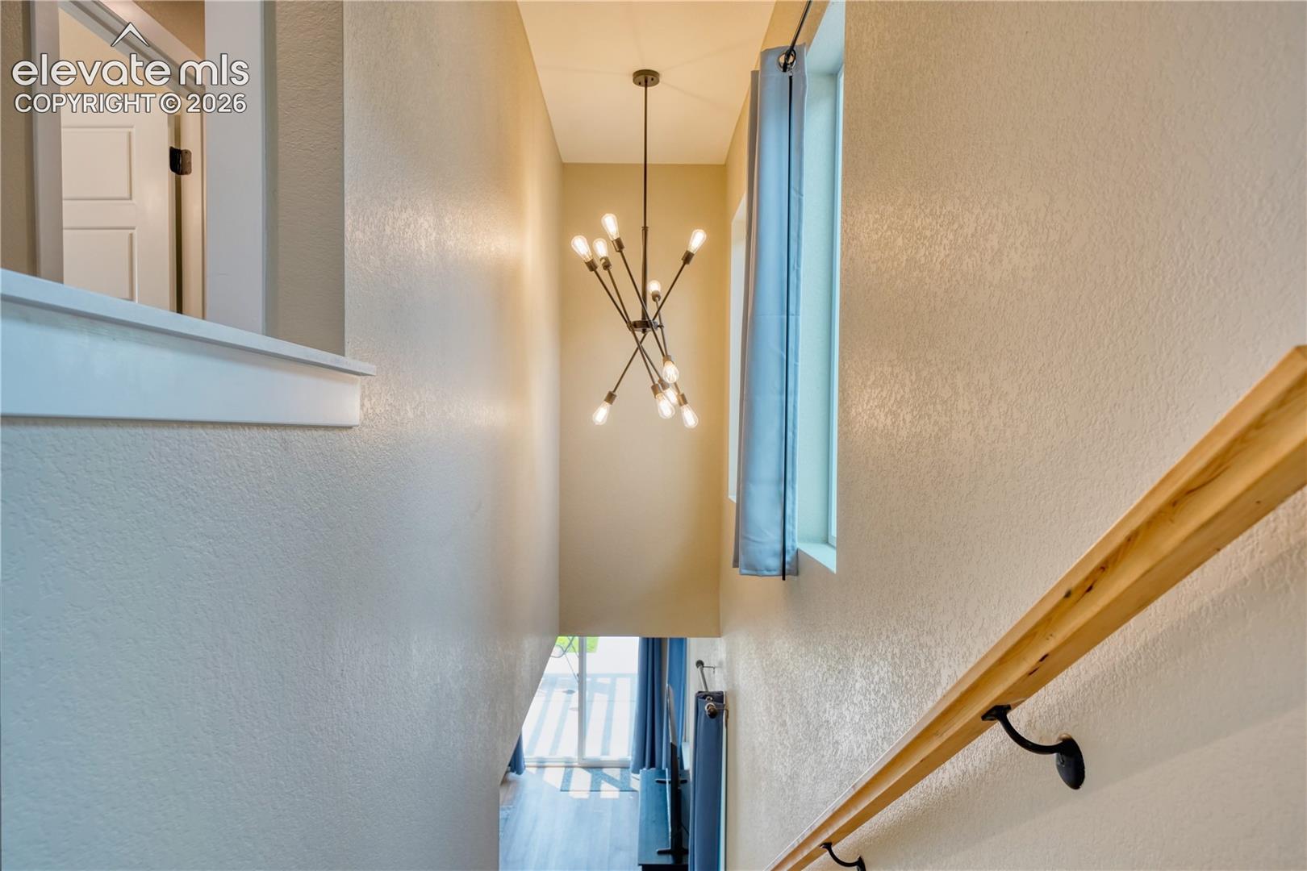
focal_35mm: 21
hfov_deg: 81.2
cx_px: 654
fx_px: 762
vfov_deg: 59.5
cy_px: 436
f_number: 7.1
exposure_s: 1/50
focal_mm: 21
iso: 1250
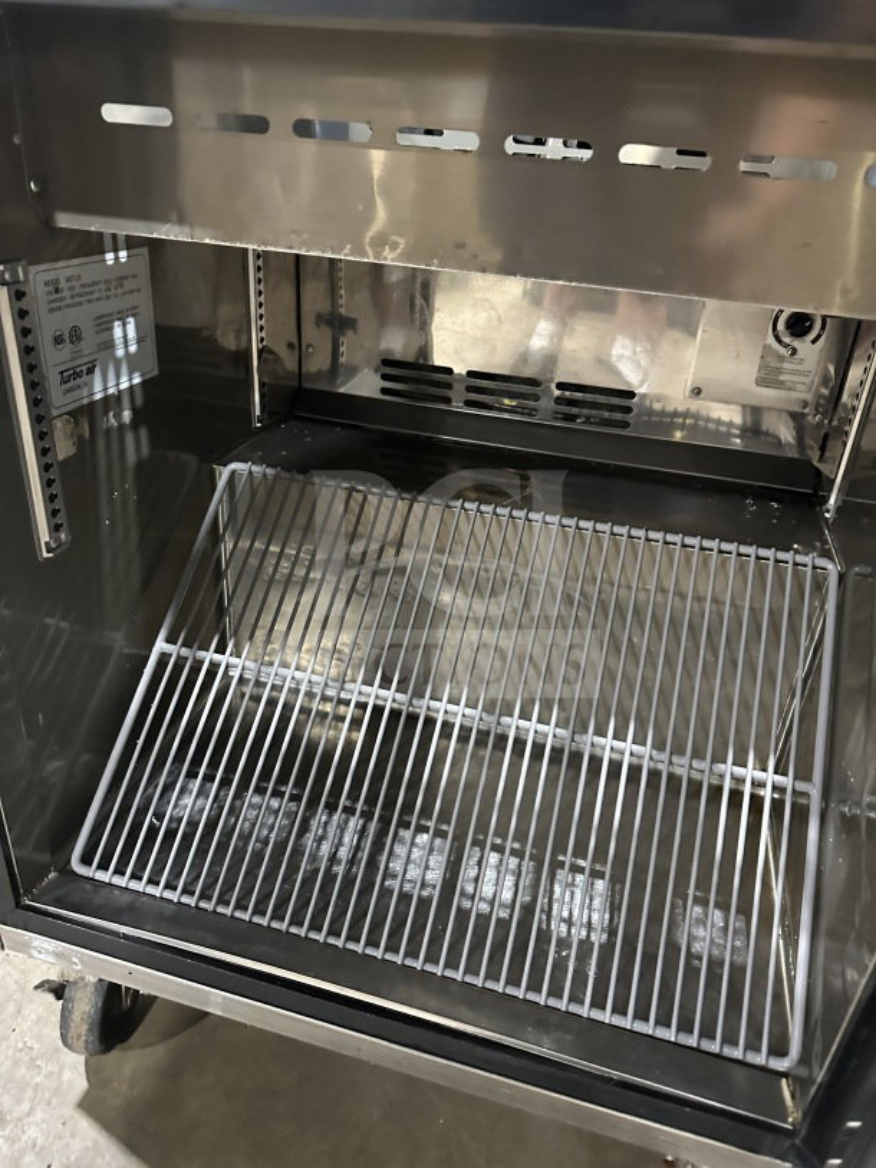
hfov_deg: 56.8
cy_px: 584
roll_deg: -5.7
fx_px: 810
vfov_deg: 71.6
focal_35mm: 24
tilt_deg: -24.6
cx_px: 438
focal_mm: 6.86
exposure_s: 1/40
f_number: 1.78
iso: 1000
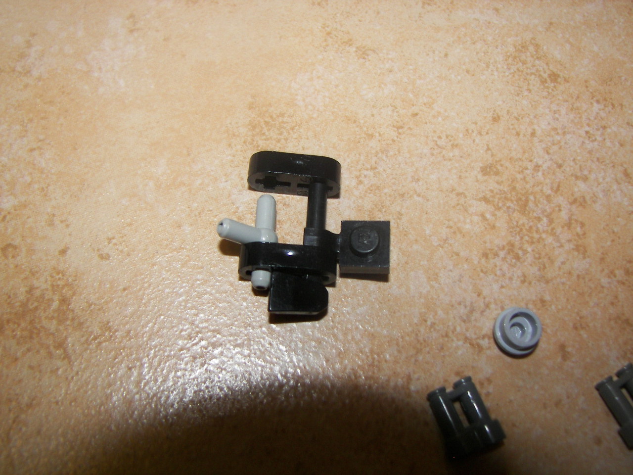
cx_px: 316
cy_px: 238
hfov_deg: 51.4
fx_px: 658
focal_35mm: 36
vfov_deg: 39.7
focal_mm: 6
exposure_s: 1/30
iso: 100
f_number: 2.8
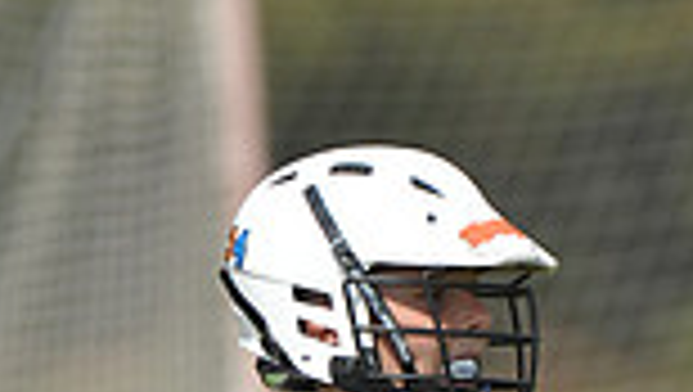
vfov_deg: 0.9
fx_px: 24686
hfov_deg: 1.6
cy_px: 725
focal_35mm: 1342
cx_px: 351
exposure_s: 1/5000
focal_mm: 340
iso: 640
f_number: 4
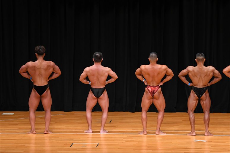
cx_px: 115
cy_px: 76
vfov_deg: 7.9
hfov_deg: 11.8
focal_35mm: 174
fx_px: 1111
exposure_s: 1/400
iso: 3200
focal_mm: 116
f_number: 5.6
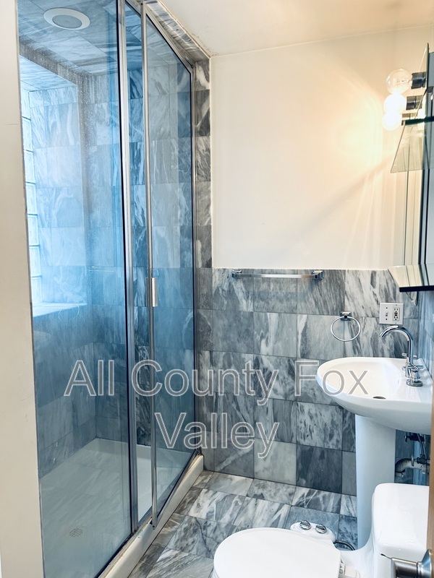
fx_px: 435
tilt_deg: -5.6
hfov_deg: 53.1
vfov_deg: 67.3
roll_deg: -0.6
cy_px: 289
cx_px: 217
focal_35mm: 26
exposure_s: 1/60
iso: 100
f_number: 1.5
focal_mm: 5.7
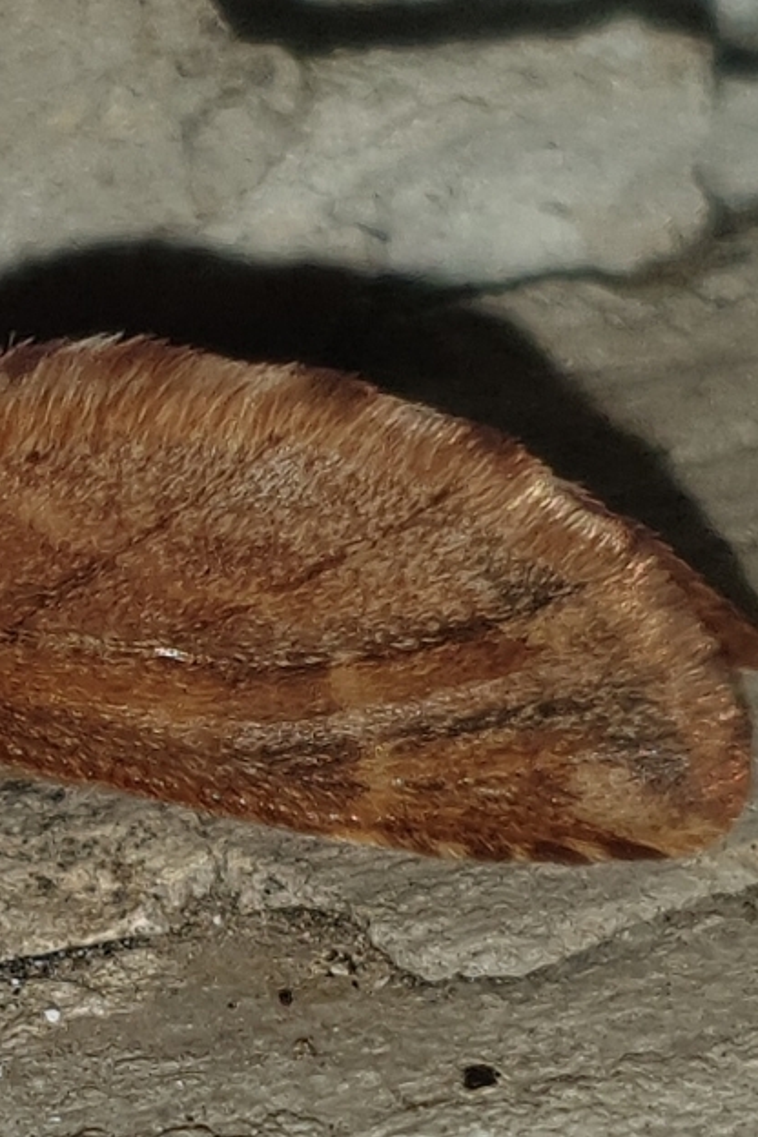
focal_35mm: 37
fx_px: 1168
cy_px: 572
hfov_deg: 34.2
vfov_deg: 51.9
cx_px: 96
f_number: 1.5
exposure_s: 1/2141
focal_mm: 4.3
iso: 50
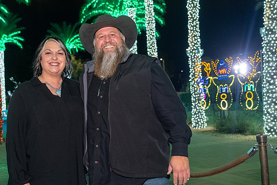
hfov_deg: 40.9
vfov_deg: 28.0
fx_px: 369
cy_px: 75
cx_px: 108
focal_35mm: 48
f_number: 4
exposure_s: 1/60
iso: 3200
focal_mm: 38
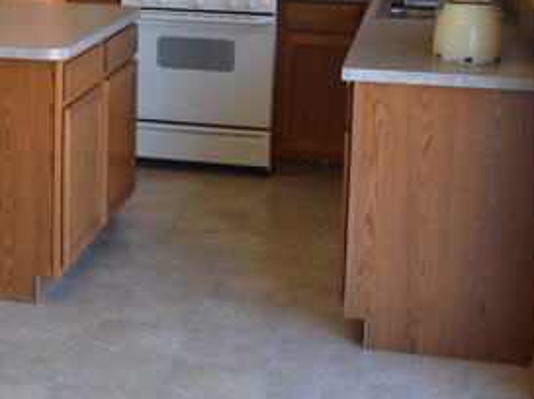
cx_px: 0
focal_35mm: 88
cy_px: 4
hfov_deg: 21.5
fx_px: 1356
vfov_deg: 16.4
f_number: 4.5
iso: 400
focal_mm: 26
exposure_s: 1/80
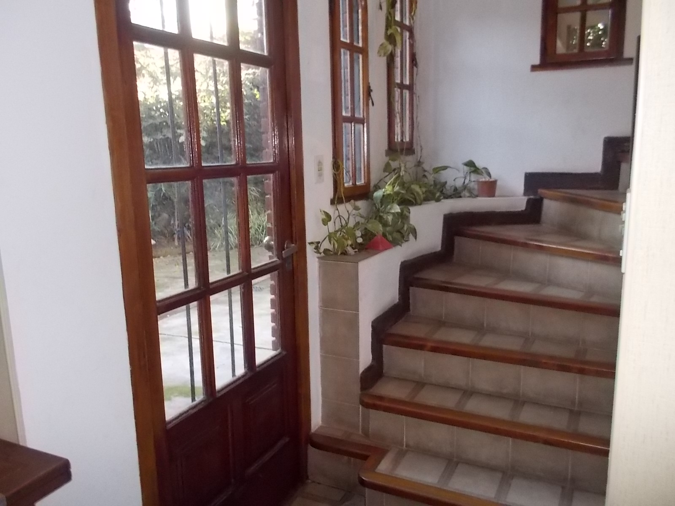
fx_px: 565
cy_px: 253
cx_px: 338
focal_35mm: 29
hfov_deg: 61.7
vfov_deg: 48.2
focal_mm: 4.1
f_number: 3.3
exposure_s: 1/30
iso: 400
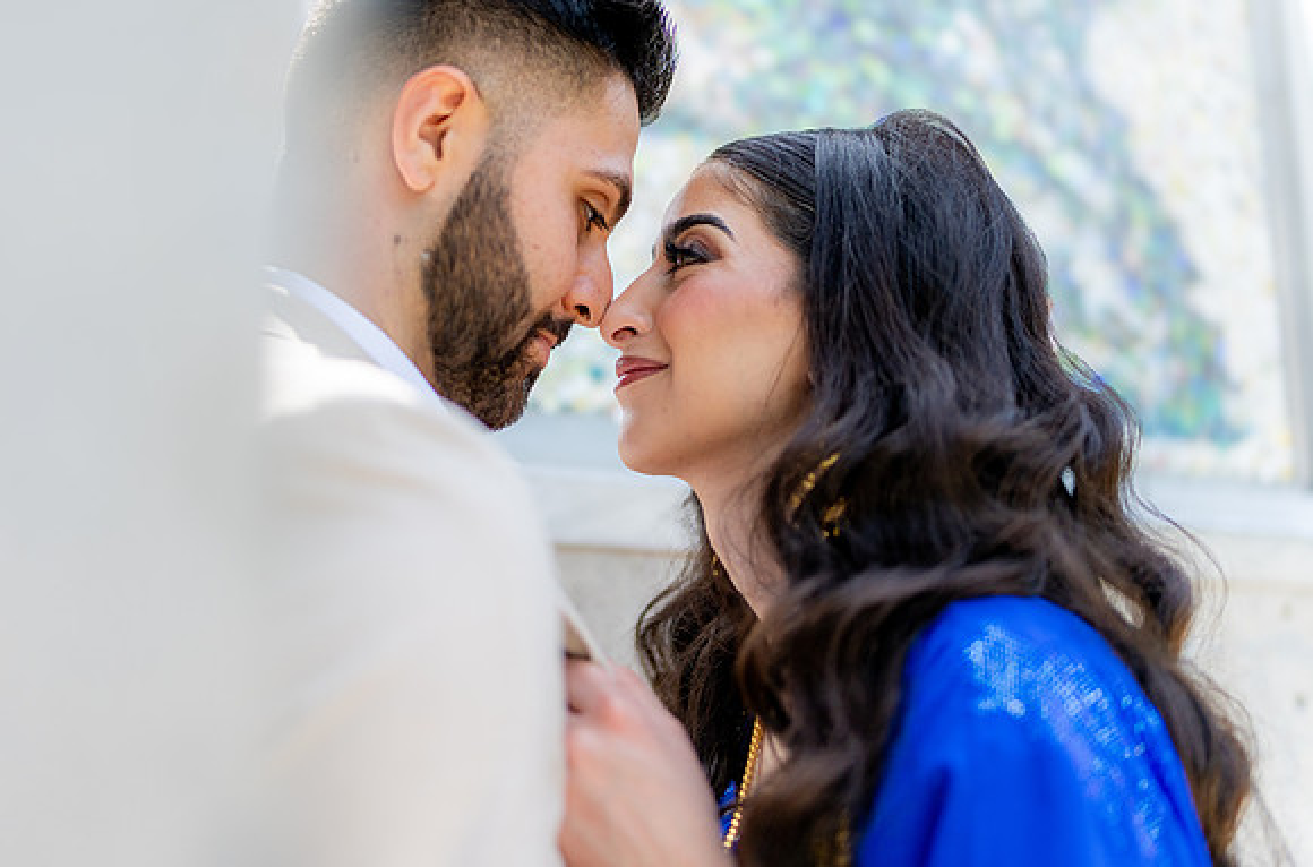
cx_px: 537
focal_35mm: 42
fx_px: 1510
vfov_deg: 32.0
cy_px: 354
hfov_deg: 46.8
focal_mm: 35
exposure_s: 1/5000
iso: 125
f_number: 1.2
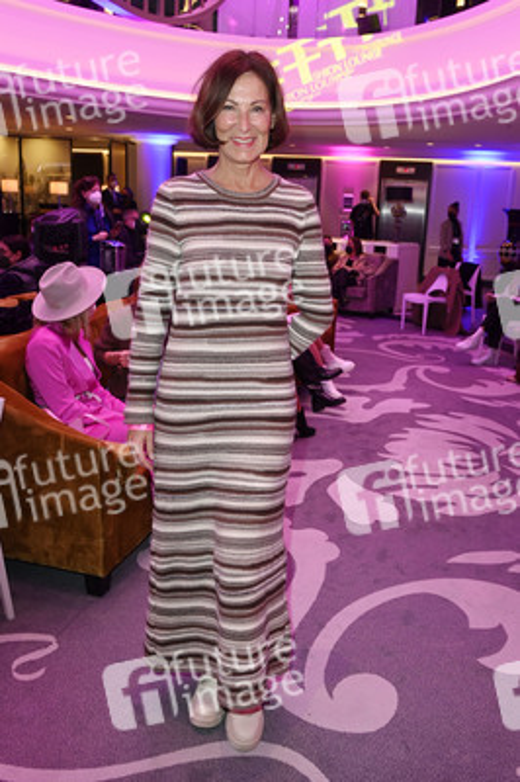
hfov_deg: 46.3
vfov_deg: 65.5
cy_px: 391
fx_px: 608
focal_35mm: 28
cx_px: 260
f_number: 5.6
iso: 1000
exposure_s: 1/60
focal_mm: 28
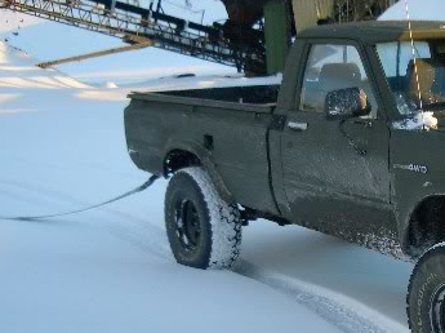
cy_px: 212
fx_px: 835
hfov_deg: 28.8
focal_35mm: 65
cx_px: 388
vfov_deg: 22.5
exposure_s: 1/160
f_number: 2.6
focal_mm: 5.8
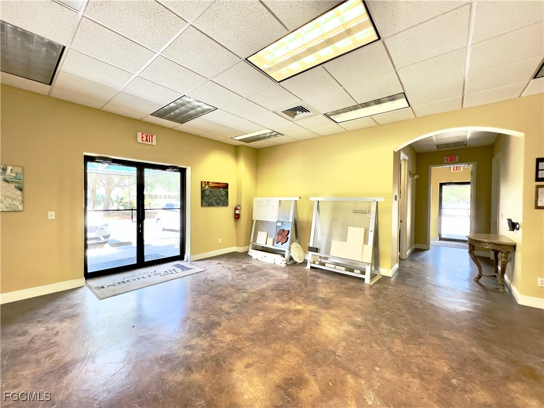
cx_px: 272
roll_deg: -0.8
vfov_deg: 89.9
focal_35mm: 13
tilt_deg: +0.2
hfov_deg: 106.2
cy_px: 204
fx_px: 204
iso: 160
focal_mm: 1.57
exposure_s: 1/120
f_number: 1.8
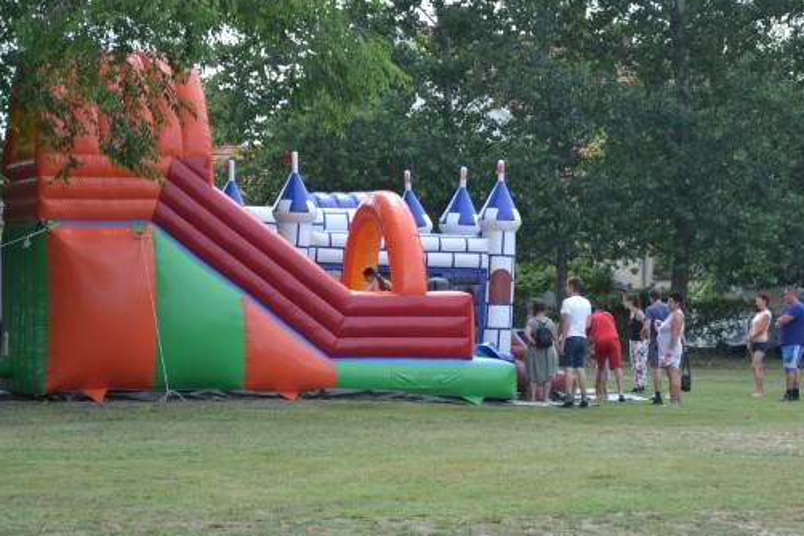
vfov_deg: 8.0
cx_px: 524
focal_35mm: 172
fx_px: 3842
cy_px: 291
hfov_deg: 11.9
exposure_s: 1/125
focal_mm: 80
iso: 110
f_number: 5.6
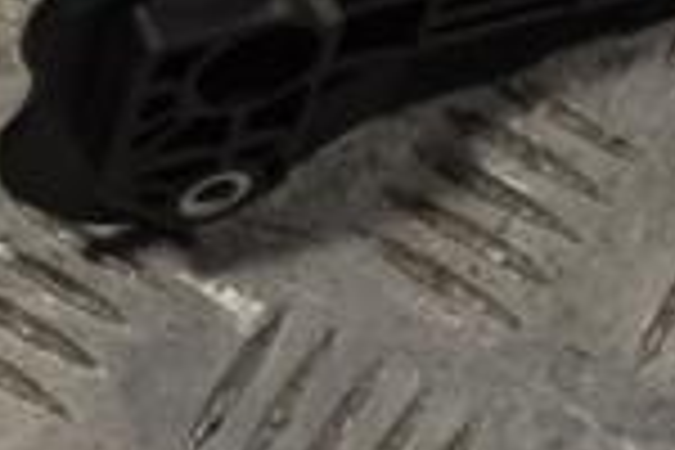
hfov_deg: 8.5
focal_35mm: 240
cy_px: -189
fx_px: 4500
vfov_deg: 5.7
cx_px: 40
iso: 280
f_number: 5.6
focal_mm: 40
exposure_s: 1/125
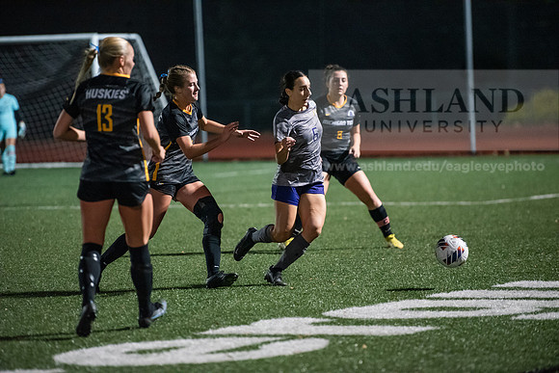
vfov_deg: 6.9
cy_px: 186
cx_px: 280
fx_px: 3106
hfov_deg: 10.3
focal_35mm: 200
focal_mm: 200
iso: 8000
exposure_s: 1/1000
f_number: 2.8
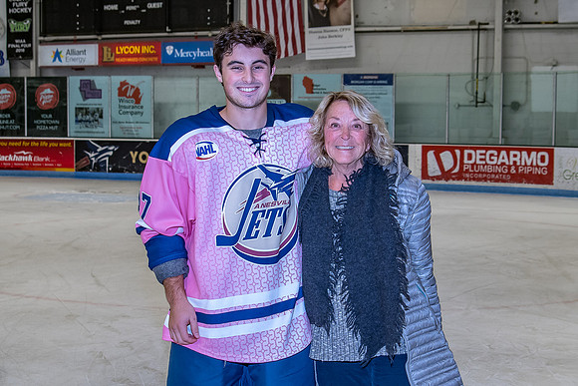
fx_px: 1039
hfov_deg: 31.1
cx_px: 314
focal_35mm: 65
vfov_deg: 21.0
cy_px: 202
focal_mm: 32
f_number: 5
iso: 800
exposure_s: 1/250
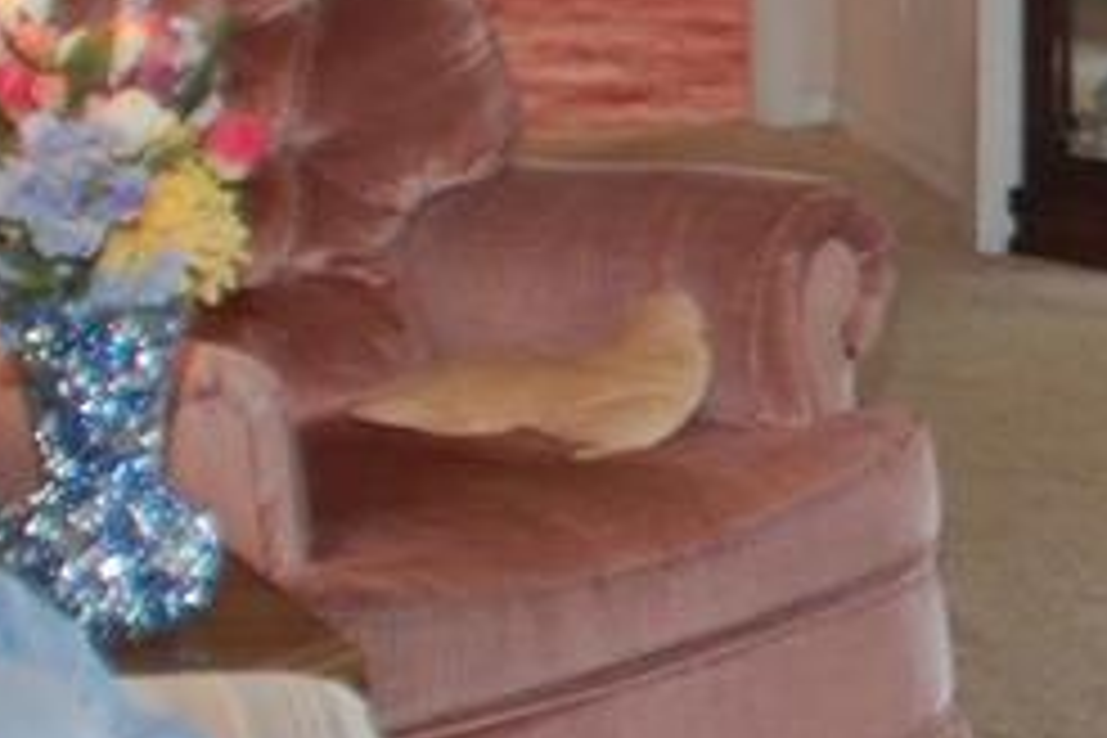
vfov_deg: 8.6
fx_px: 4858
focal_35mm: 158
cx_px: 2160
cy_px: 29
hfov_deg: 11.7
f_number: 4
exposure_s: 1/60
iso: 400
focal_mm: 18
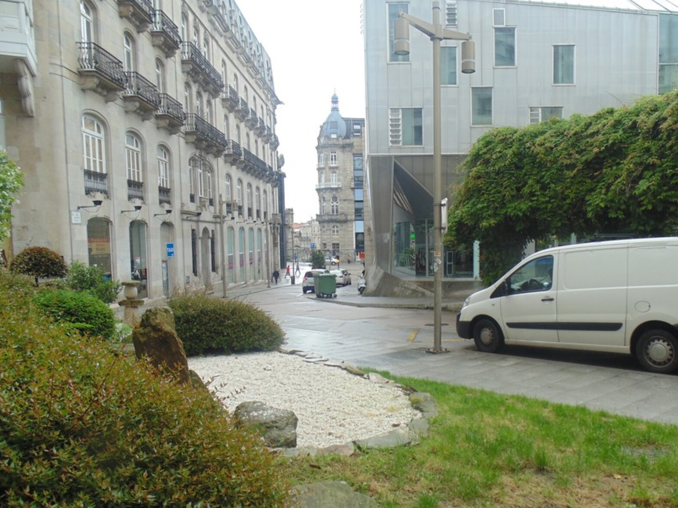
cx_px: 412
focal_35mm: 27
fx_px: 529
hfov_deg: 64.6
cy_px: 285
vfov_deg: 51.2
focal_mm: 4
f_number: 3.1
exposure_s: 1/80
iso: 80
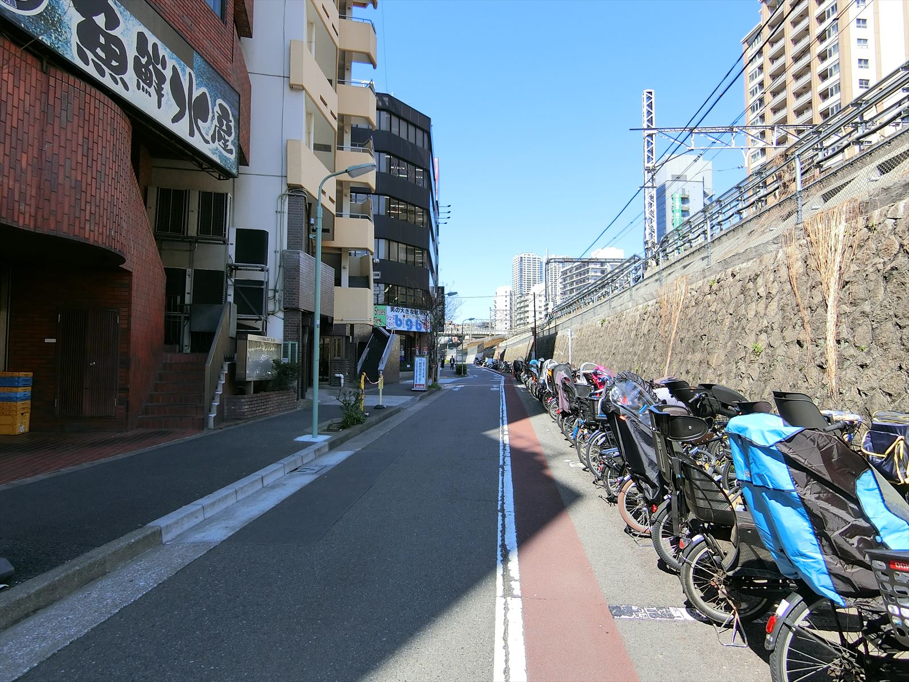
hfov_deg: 84.7
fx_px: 499
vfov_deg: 68.7
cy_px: 341
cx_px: 454
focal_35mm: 19
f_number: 2.7
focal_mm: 4.06
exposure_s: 1/800
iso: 80
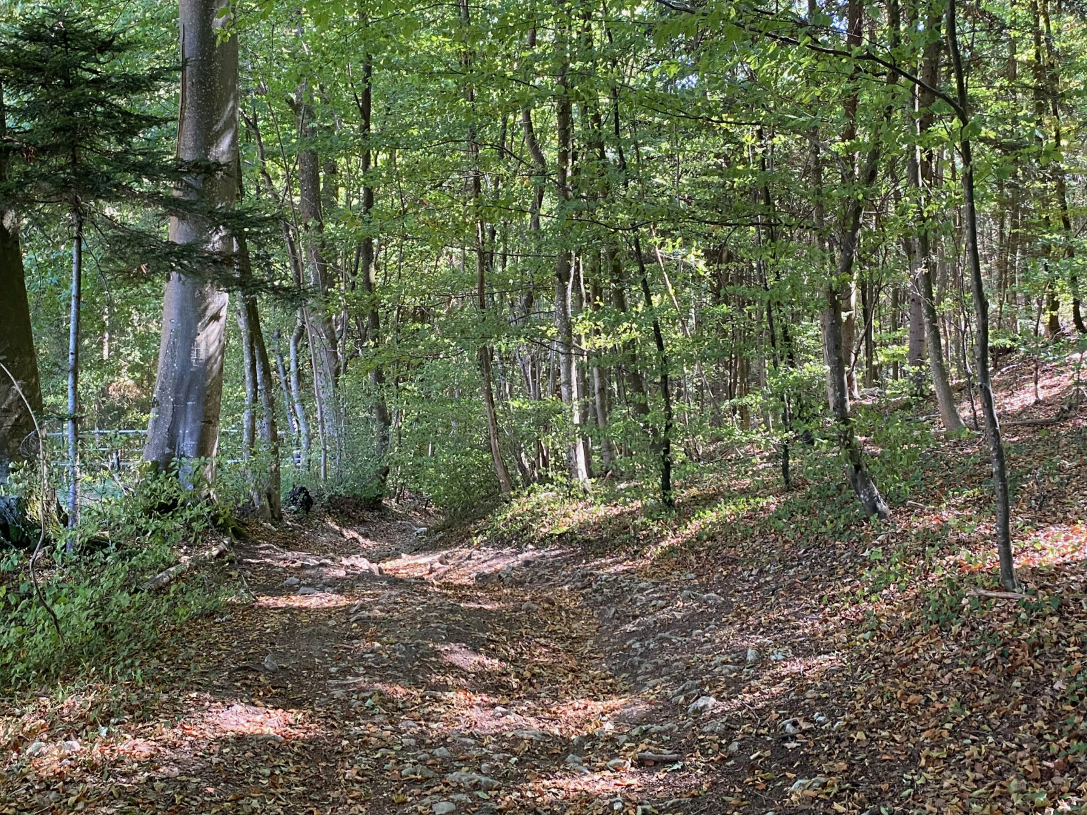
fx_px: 1256
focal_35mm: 40
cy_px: 383
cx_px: 504
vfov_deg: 35.9
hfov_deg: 46.8
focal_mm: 4.25
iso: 160
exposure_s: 1/60
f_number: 1.8
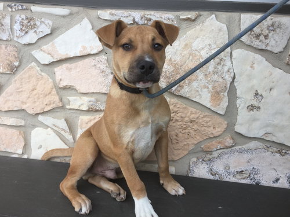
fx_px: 260
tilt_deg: -15.2
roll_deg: -6.2
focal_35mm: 31
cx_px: 145
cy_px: 108
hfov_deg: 58.4
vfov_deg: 45.4
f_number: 2.4
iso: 25
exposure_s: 1/150
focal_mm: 3.3
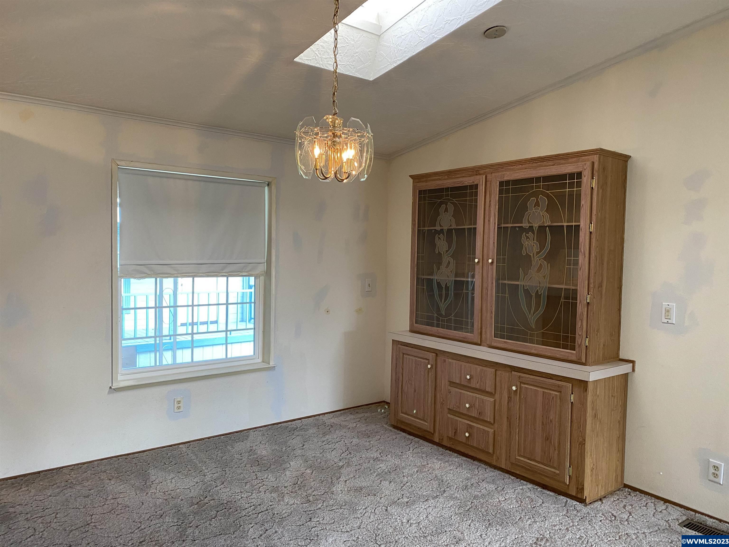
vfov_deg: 53.1
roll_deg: -0.9
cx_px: 364
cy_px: 274
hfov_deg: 67.3
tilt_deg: -2.6
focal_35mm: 26
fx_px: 548
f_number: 1.8
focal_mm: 4.25
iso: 125
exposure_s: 1/60
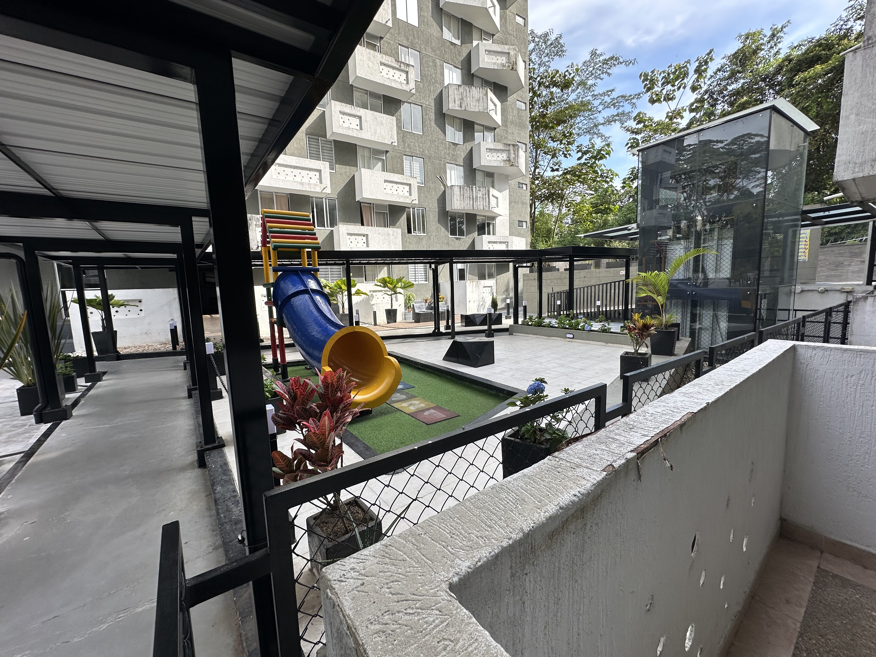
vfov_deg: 85.7
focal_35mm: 14
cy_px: 328
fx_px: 354
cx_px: 438
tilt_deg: -6.2
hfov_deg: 102.1
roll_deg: +0.8
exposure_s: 1/412
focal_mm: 2.22
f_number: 2.2
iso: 40
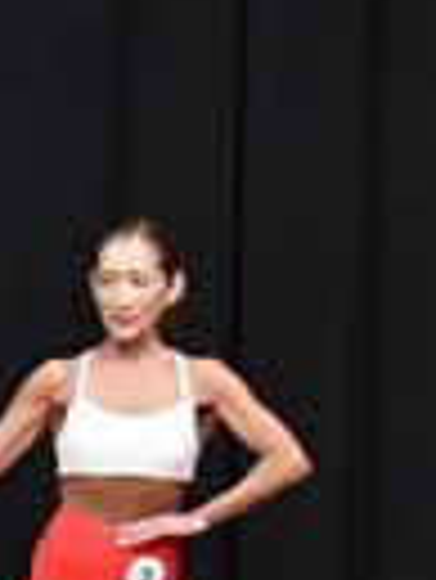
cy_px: 549
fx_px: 10445
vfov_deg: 3.2
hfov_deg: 2.3
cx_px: -1247
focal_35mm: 623
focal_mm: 72
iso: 8000
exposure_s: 1/400
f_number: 5.6
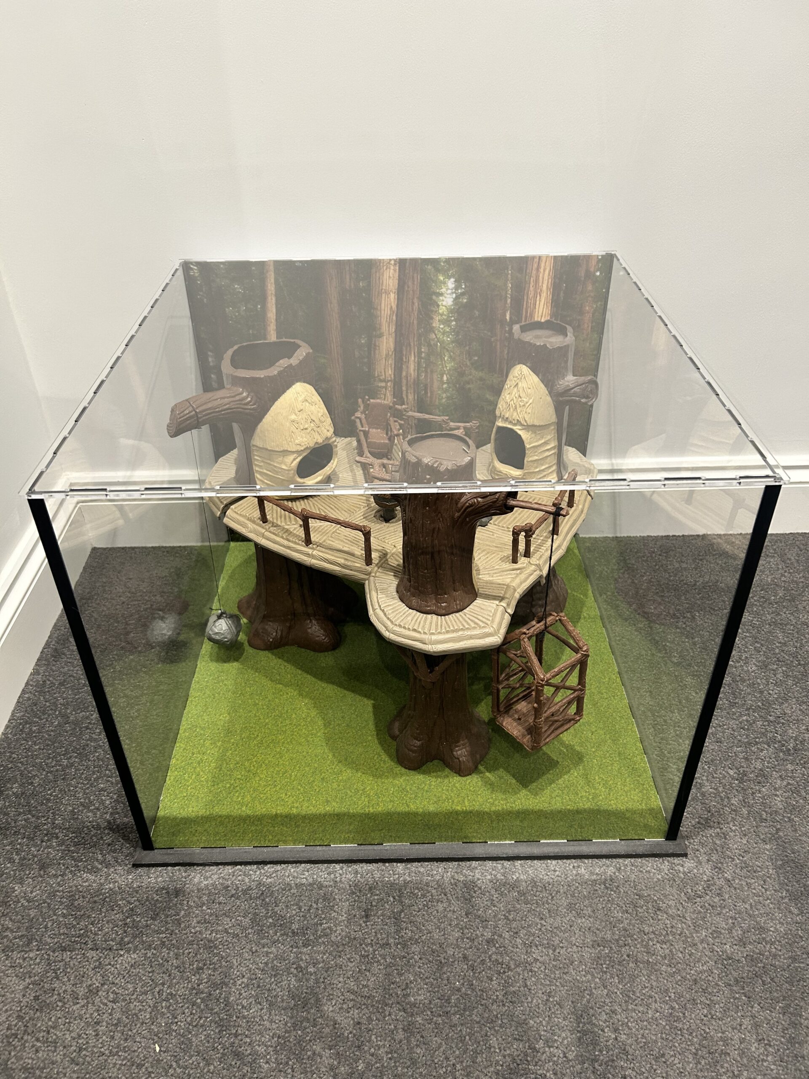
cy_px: 540
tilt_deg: -35.1
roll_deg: +1.1
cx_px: 404
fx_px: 810
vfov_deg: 67.3
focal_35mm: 26
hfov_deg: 53.1
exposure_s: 1/50
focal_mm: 5.7
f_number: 1.5
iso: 125
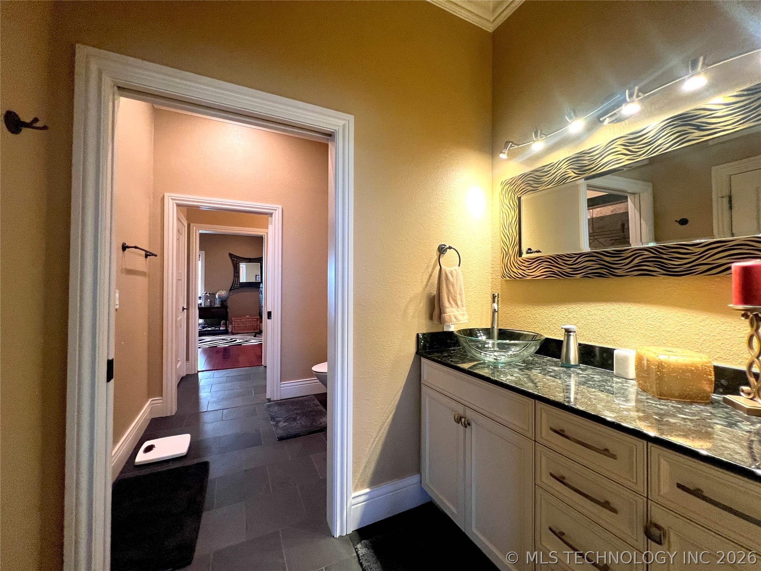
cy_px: 286
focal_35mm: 13
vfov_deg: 89.9
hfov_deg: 106.2
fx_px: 286
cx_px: 380
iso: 320
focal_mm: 1.57
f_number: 1.8
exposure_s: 1/60
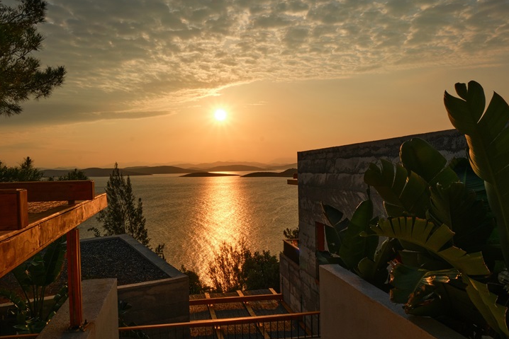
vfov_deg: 42.3
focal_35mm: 31
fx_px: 438
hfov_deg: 60.3
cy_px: 173
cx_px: 251
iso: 320
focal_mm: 19
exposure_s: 1/250
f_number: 20
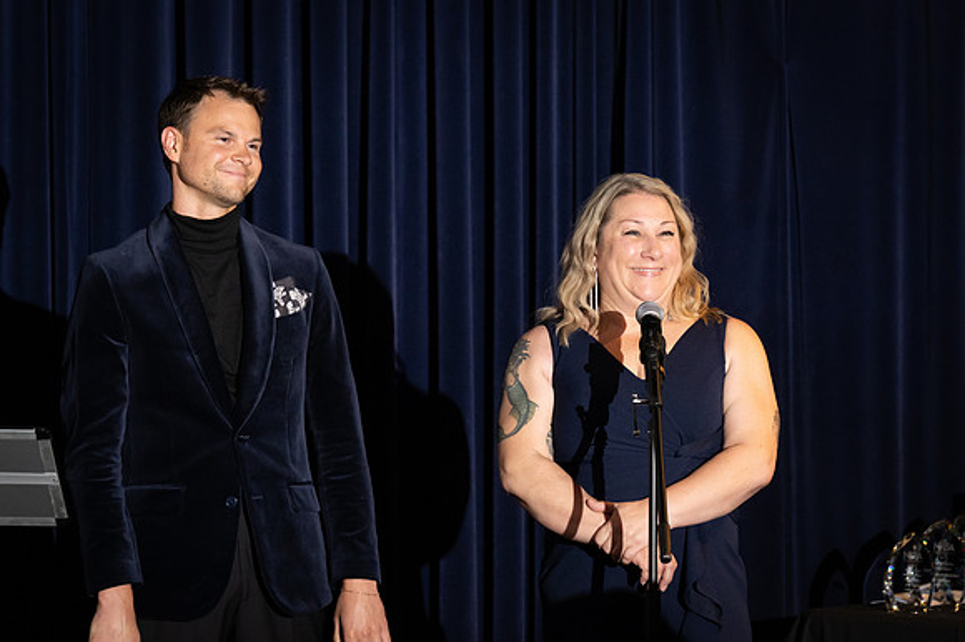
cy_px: 321
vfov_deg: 7.7
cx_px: 482
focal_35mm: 178
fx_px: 4768
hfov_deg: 11.6
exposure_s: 1/200
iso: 2500
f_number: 4.5
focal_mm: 119
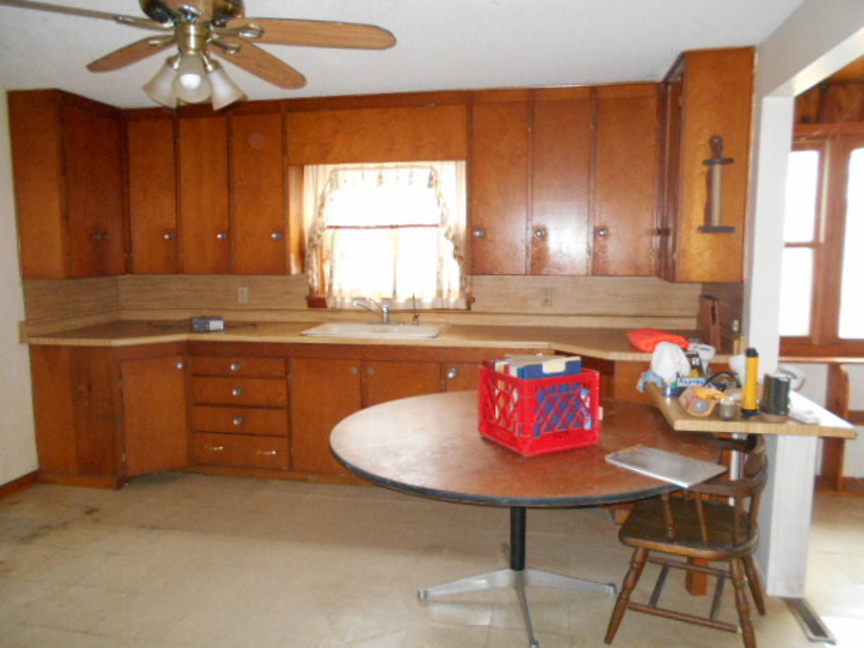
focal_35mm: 26
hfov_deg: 67.3
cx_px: 432
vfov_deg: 53.1
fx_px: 649
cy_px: 324
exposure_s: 1/25
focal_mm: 4.6
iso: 560
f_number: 3.2
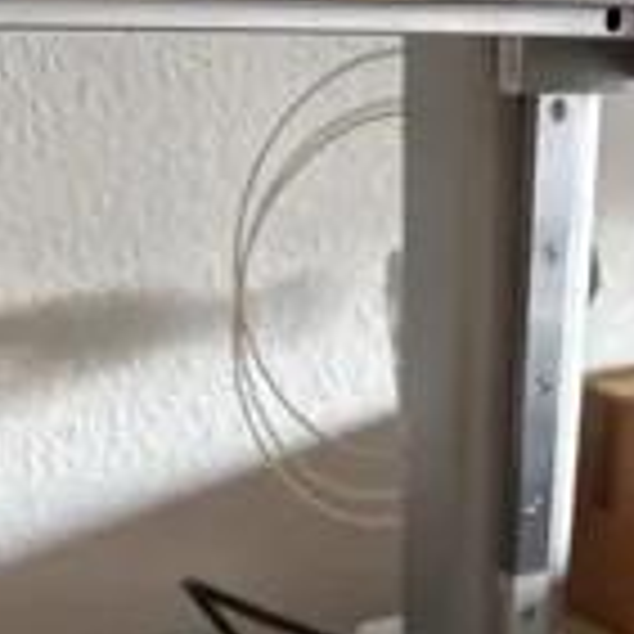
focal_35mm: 60
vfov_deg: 24.8
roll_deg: -1.1
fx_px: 1243
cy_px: 827
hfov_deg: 28.3
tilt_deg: -30.9
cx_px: 454
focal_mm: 6.76
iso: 800
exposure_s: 1/54
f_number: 1.78
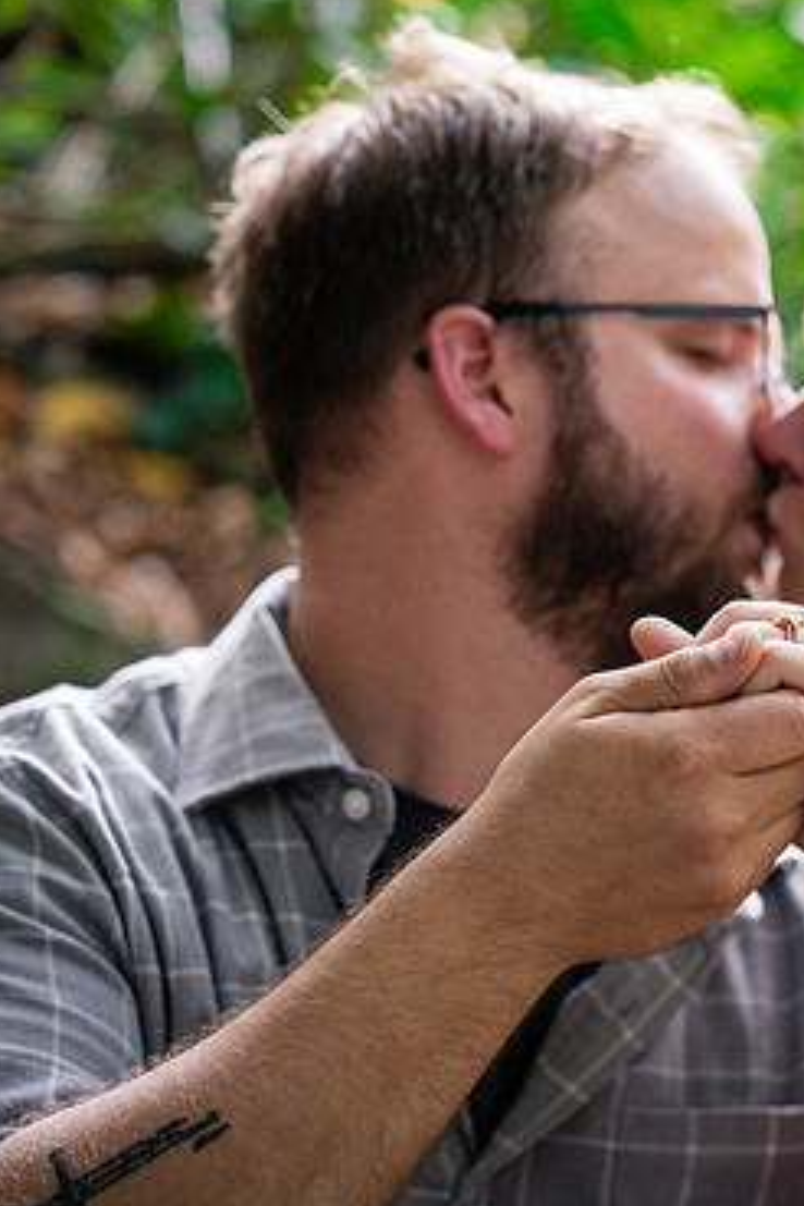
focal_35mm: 110
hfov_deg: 12.3
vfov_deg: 18.6
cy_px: 613
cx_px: 869
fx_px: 3685
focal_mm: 70
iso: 2000
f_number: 2.8
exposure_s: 1/100
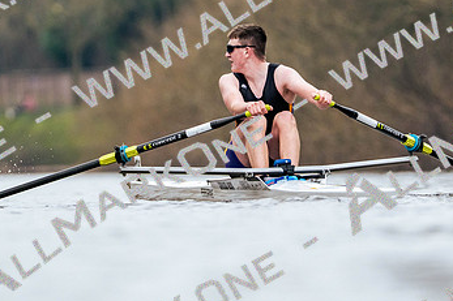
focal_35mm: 800
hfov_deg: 2.6
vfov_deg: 1.7
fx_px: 10061
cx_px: 234
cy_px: 111
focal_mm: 478
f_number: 6.3
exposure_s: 1/1600
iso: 3200
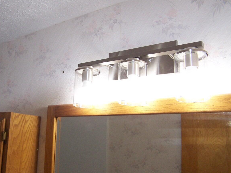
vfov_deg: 28.6
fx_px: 340
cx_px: 86
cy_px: 93
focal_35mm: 51
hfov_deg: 37.3
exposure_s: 1/125
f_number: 2.8
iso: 140
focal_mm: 6.3
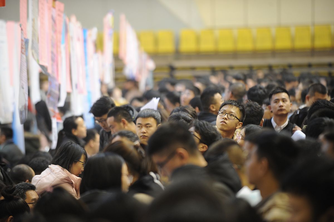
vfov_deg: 6.9
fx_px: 1854
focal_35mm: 200
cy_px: 111
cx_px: 167
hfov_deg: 10.3
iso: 1250
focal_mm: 200
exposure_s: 1/250
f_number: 2.8
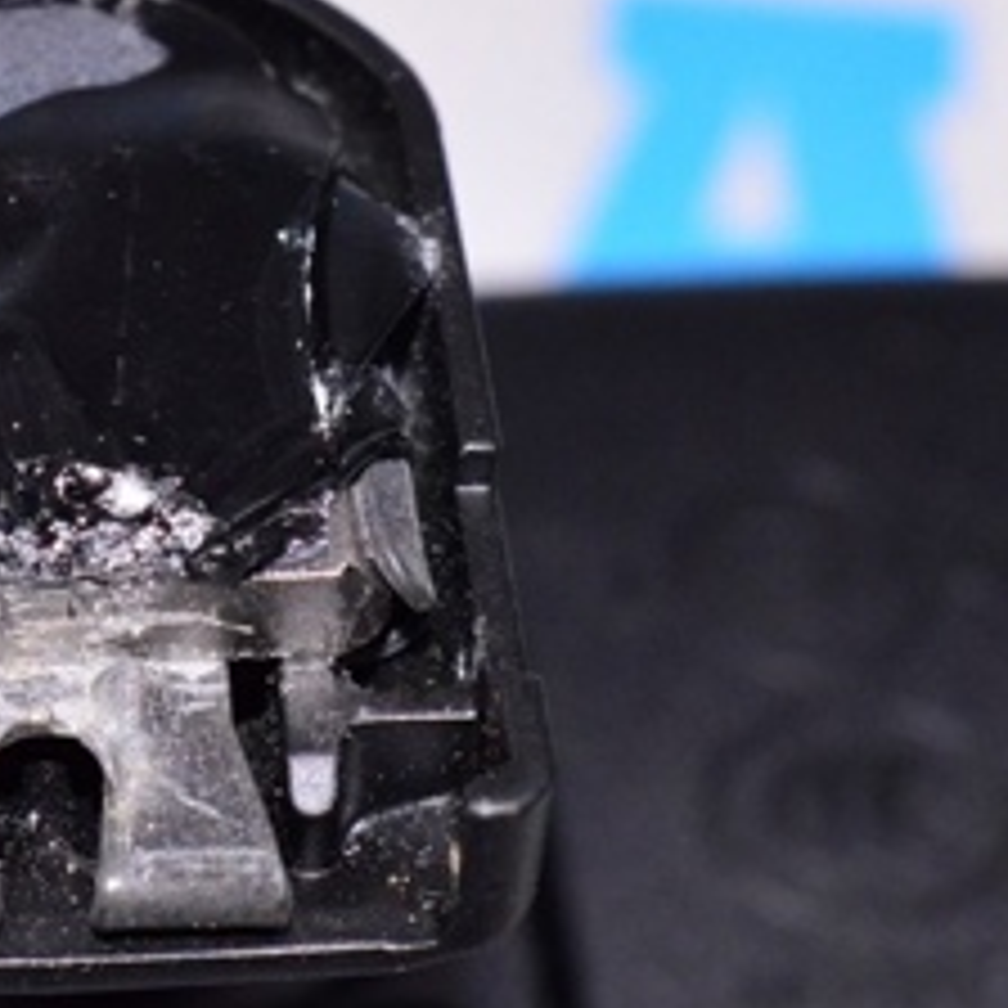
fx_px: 6596
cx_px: 144
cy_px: 425
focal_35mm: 200
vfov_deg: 8.7
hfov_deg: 8.7
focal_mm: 55
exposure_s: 1/200
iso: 1600
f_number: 8
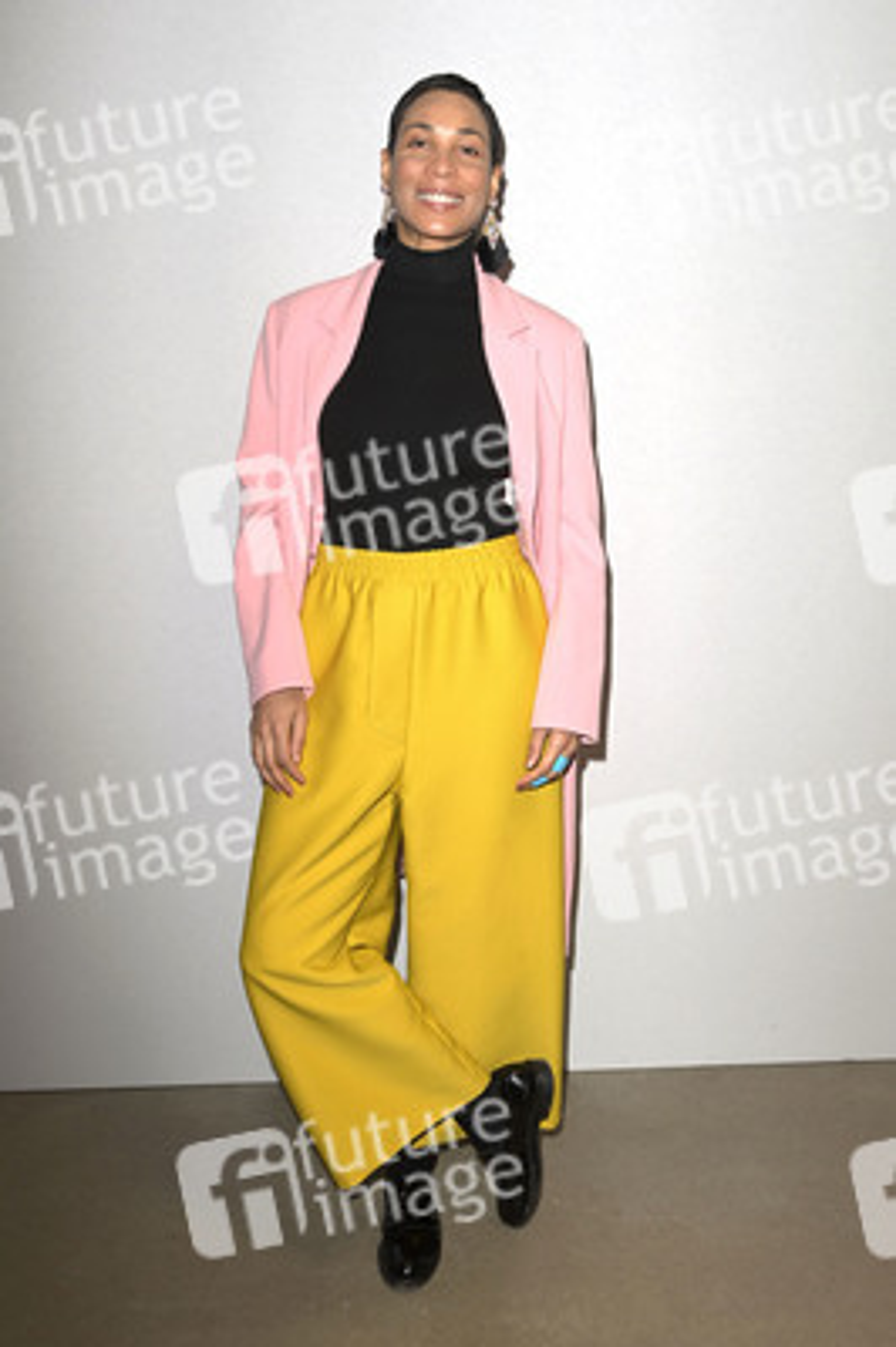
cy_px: 674
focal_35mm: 32
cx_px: 448
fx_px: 1197
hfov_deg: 41.0
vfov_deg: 58.8
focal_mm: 32
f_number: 5.6
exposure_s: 1/125
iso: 640
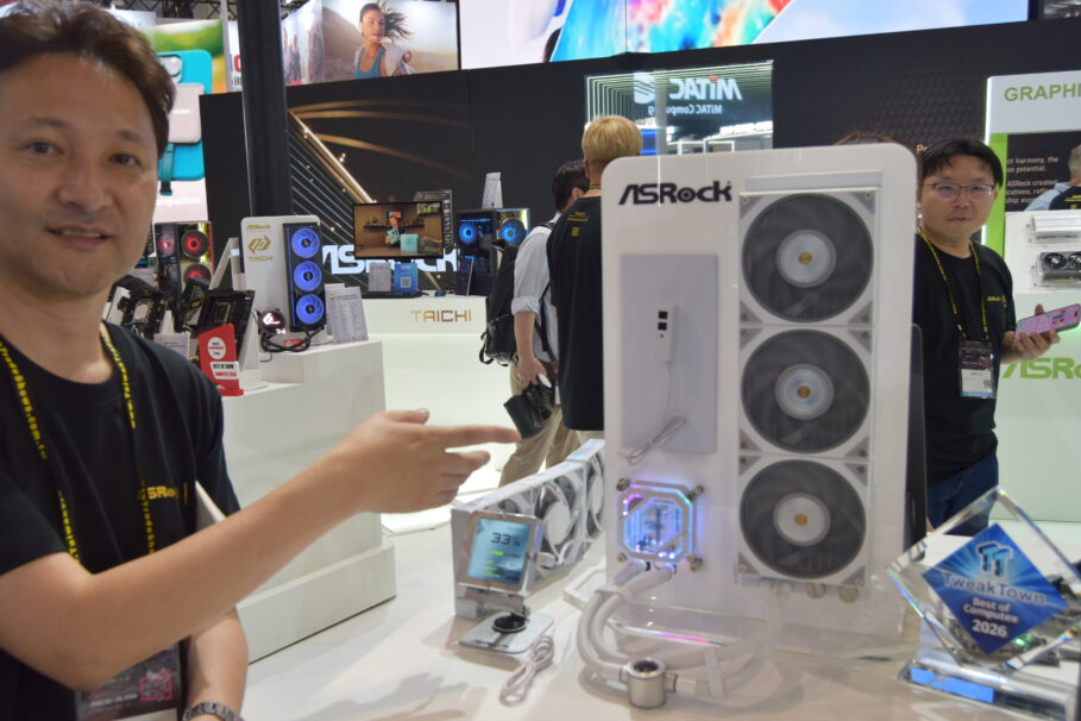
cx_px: 490
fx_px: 991
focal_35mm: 33
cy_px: 385
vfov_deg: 39.9
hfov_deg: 57.1
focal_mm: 20
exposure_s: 1/100
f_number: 5
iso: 400
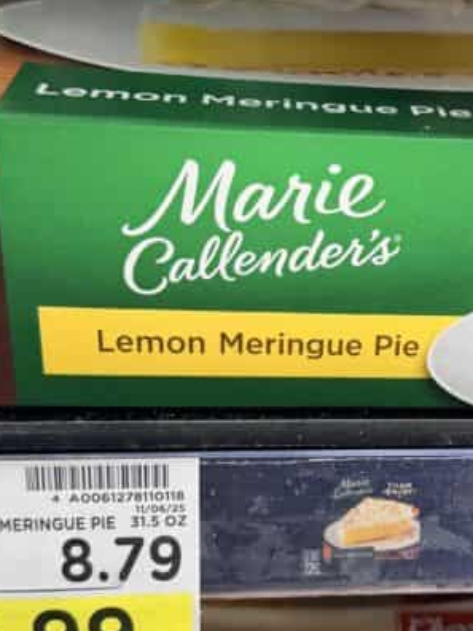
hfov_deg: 23.1
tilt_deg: -28.6
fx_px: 1130
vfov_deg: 31.2
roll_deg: -4.5
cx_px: 424
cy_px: 330
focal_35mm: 62
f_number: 1.78
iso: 160
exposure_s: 1/120
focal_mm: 6.76
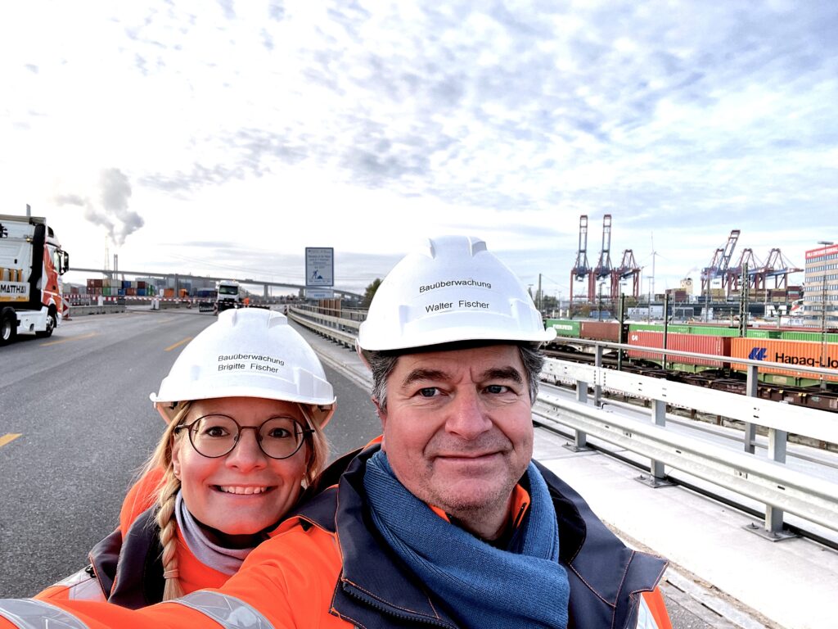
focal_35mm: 23
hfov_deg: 73.9
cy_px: 314
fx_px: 557
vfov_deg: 58.9
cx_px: 419
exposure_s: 1/160
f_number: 2.2
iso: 25
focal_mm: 2.71
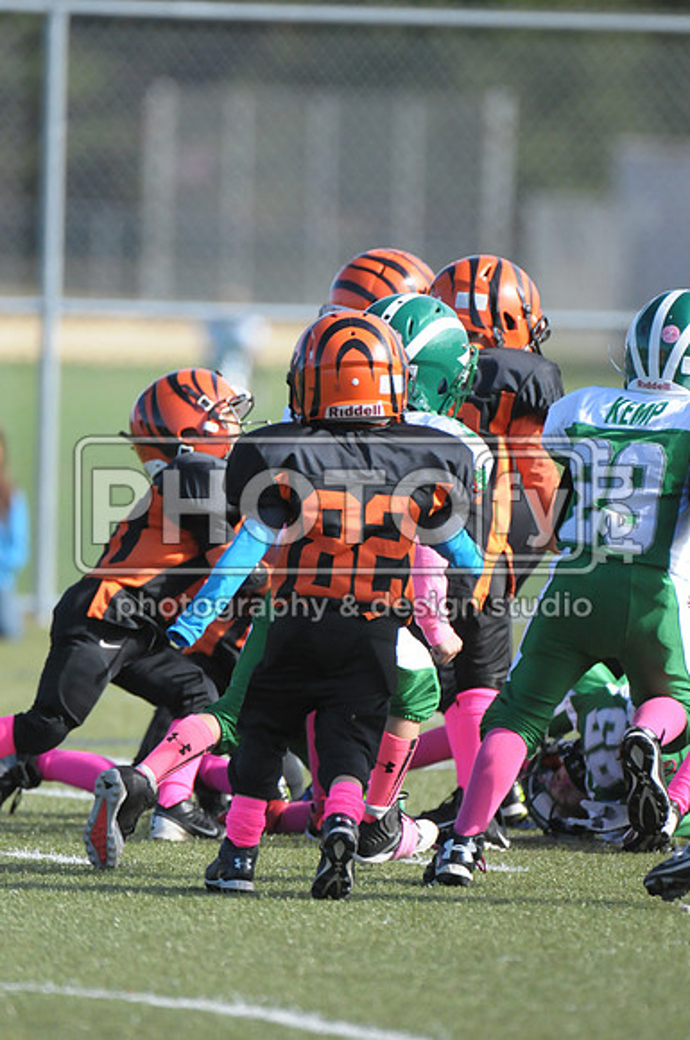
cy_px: 520
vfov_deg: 3.4
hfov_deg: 2.3
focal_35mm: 600
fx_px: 17300
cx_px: 345
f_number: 4
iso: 1600
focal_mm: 400
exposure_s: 1/5000
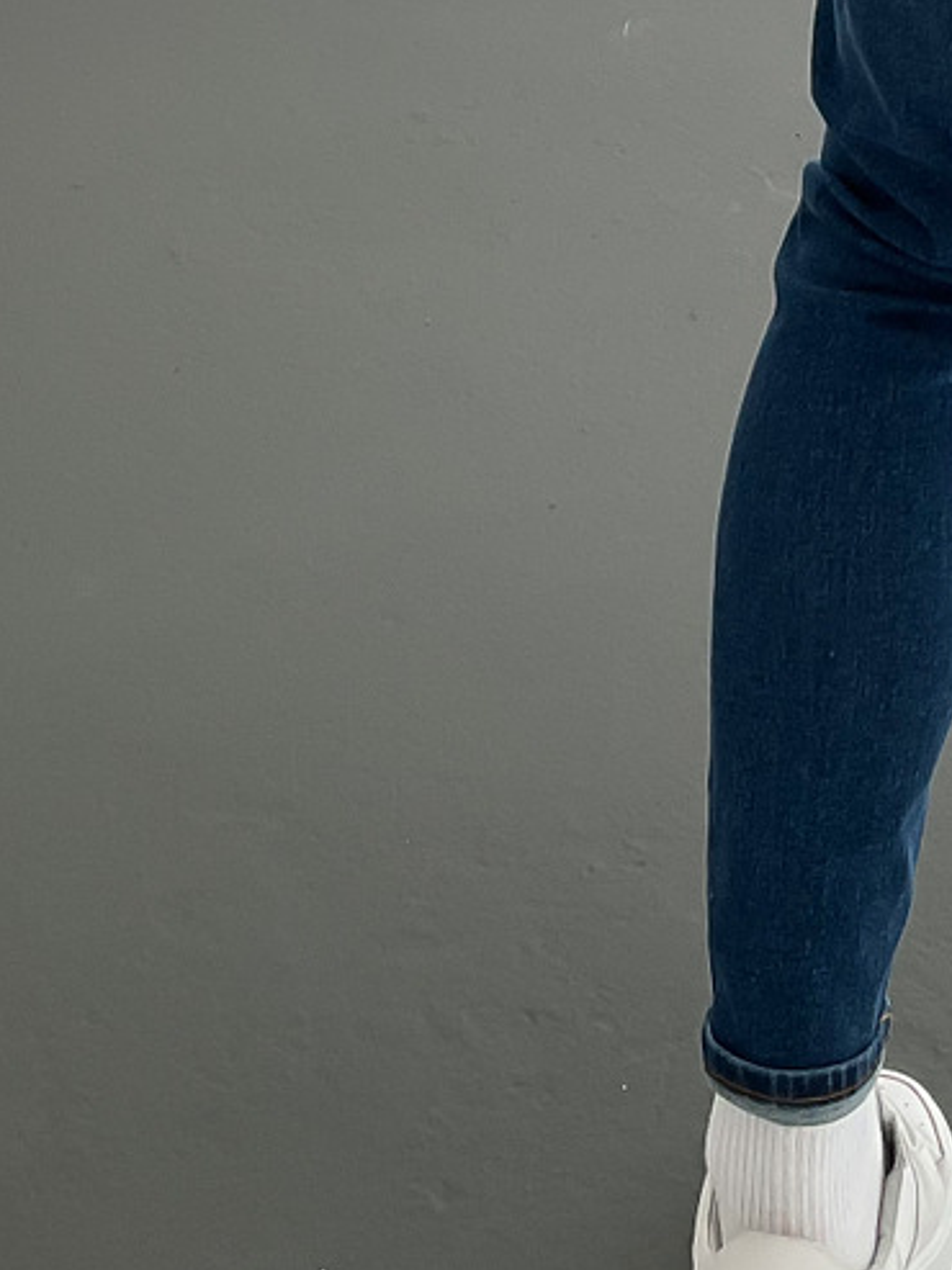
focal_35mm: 94
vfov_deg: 18.7
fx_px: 3450
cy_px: -576
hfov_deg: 15.6
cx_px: 731
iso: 16
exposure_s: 1/250
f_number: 1.8
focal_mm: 3
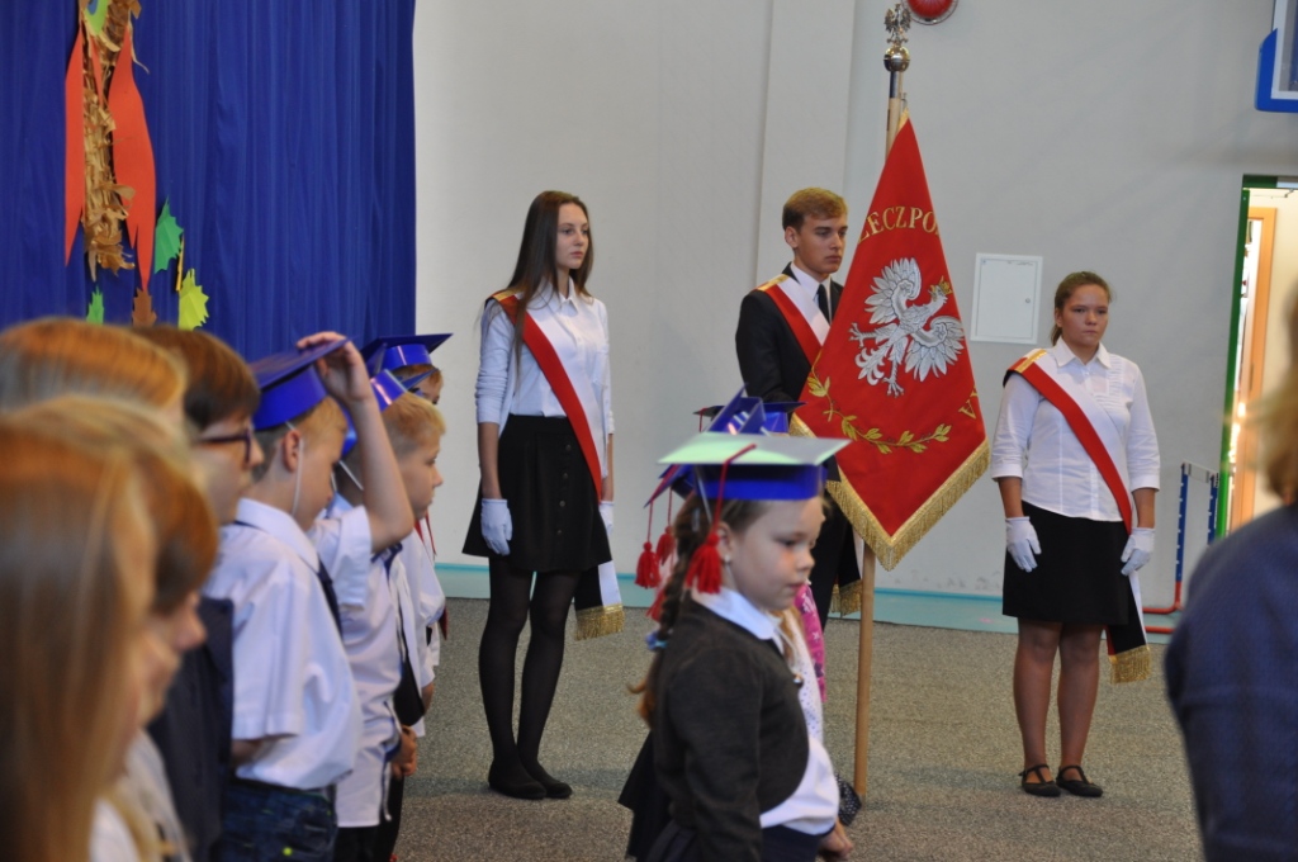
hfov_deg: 20.6
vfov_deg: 13.8
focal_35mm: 99
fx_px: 3565
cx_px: 649
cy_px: 431
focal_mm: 66
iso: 400
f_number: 5.3
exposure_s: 1/15
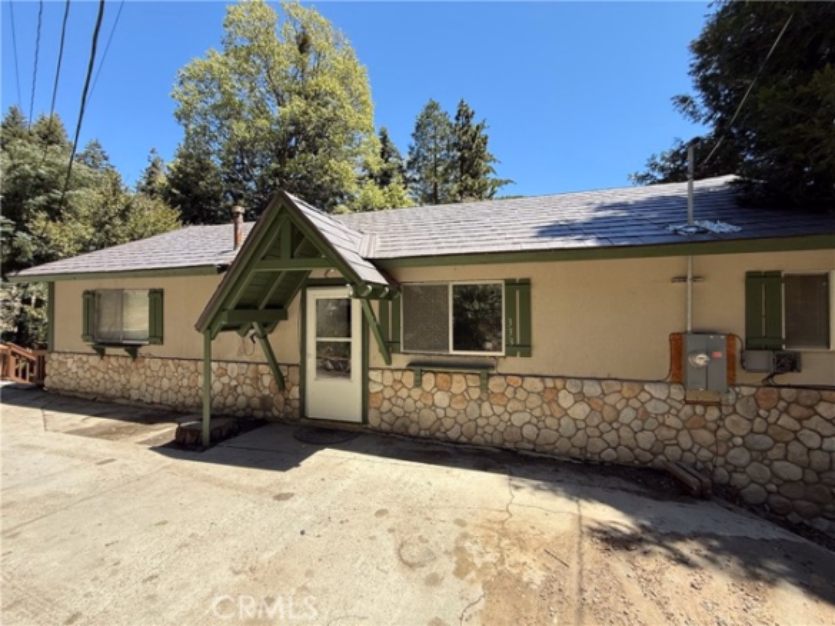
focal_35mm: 14
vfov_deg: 85.7
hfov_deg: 102.1
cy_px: 313
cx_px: 418
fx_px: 338
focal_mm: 2.22
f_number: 2.2
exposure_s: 1/625
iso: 50
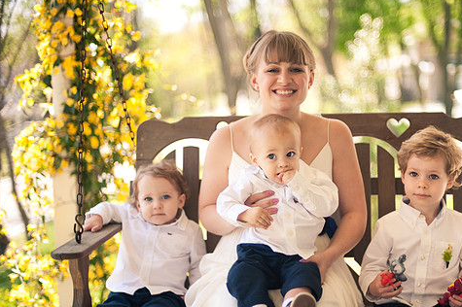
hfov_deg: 32.8
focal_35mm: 61
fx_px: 782
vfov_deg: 22.2
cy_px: 169
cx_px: 279
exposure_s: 1/2000
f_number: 1.4
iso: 200
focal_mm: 50
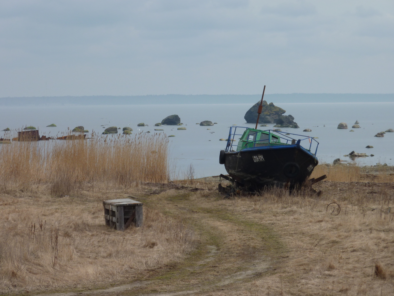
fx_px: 1673
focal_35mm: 147
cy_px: 148
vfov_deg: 10.1
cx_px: 197
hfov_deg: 13.4
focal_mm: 24.1
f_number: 5
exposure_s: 1/500
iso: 80
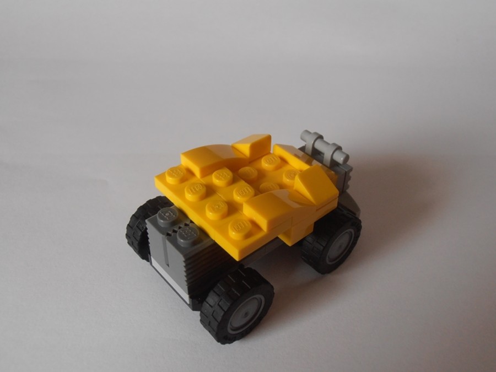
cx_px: 248
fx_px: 530
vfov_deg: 38.7
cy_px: 186
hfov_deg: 50.1
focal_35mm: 37
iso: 125
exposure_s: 1/30
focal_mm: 6.61
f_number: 3.9
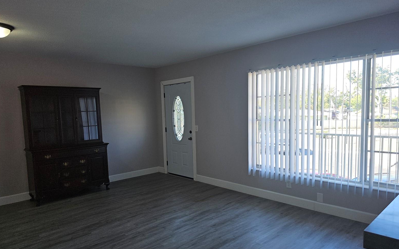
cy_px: 135
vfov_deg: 49.2
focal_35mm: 25
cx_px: 197
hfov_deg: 72.5
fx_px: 272
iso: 25
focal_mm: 6.3
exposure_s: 1/60
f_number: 1.7
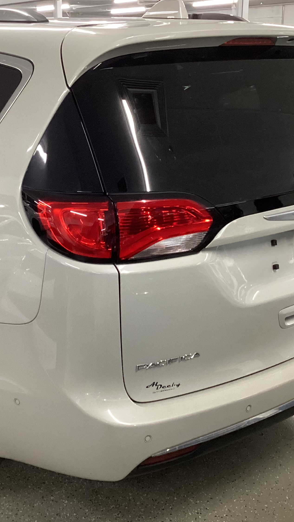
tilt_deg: -16.9
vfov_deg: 42.1
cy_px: 245
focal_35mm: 49
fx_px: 679
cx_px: 67
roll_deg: +0.1
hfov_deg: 24.1
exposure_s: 1/60
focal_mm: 3.3
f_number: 2.4
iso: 320
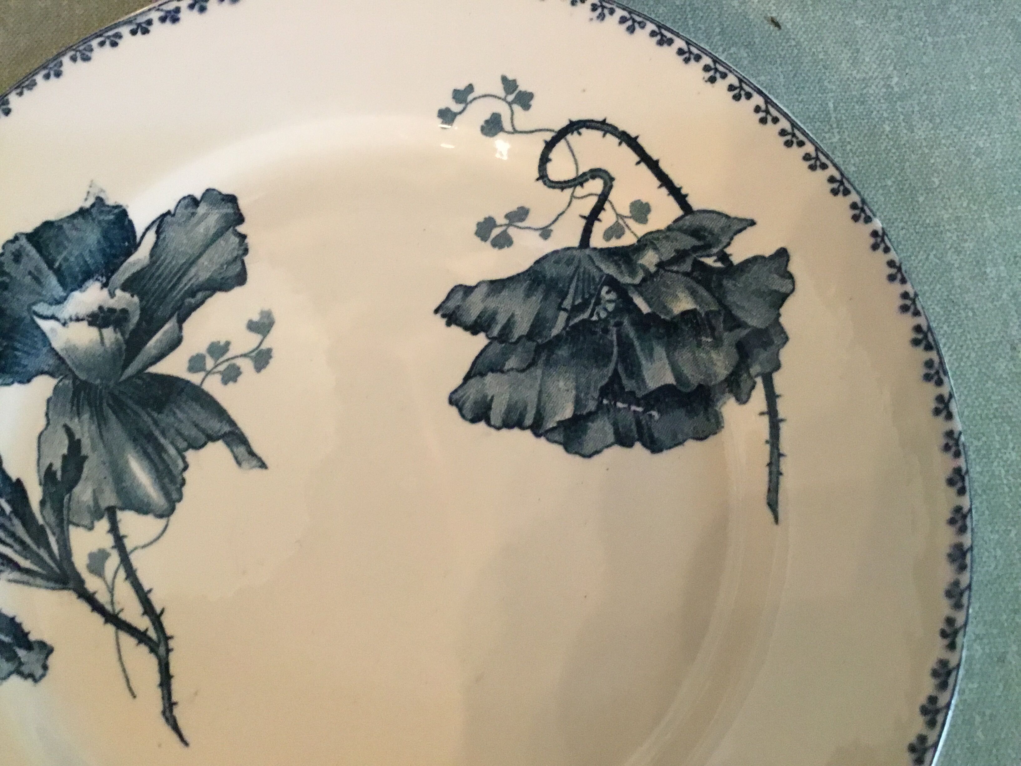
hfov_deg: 58.4
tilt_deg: -77.4
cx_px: 510
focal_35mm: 31
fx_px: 914
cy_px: 383
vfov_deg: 45.4
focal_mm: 3.3
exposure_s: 1/25
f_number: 2.4
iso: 250
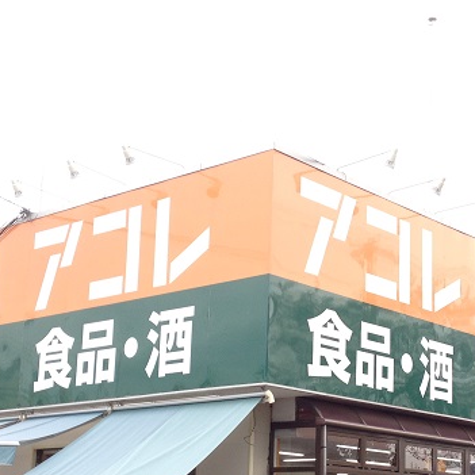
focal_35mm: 72
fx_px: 1118
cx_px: 326
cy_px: 341
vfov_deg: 23.8
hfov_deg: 23.9
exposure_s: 1/211
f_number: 2.4
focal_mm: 4.28
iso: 64
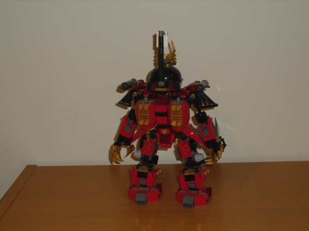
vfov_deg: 23.3
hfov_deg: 30.7
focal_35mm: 63
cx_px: 154
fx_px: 562
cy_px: 116
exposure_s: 1/60
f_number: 4.2
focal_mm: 11.2
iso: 200
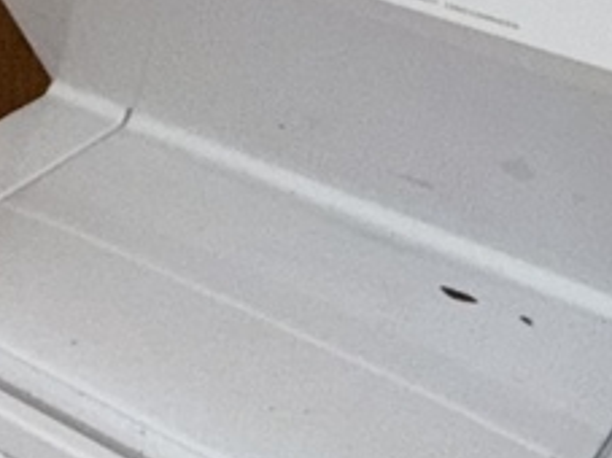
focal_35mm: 89
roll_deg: -3.9
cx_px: -30
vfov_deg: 15.8
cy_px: -119
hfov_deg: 21.1
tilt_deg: -17.7
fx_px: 1573
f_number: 2.2
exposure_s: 1/60
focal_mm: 2.22
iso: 160
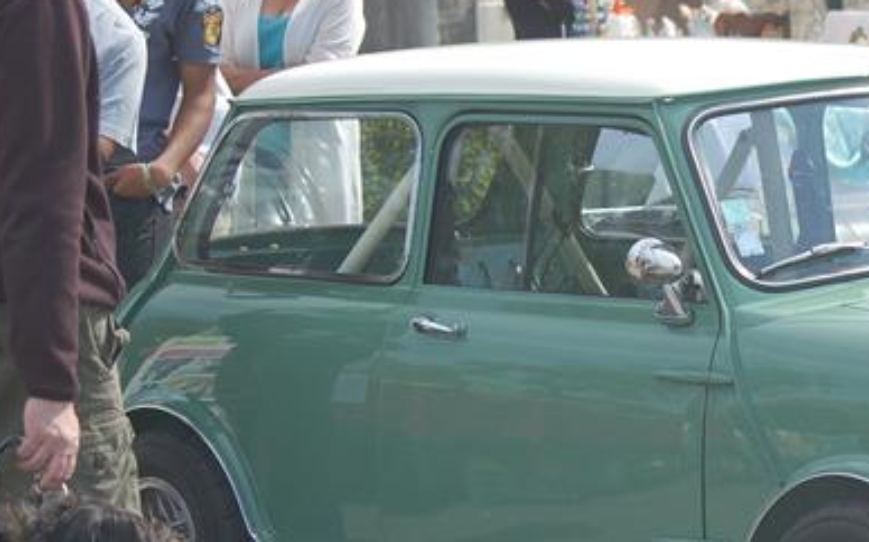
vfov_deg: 6.6
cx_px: 742
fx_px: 4710
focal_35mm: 199
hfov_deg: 10.5
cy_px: 401
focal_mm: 70
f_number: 5.6
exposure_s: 1/500
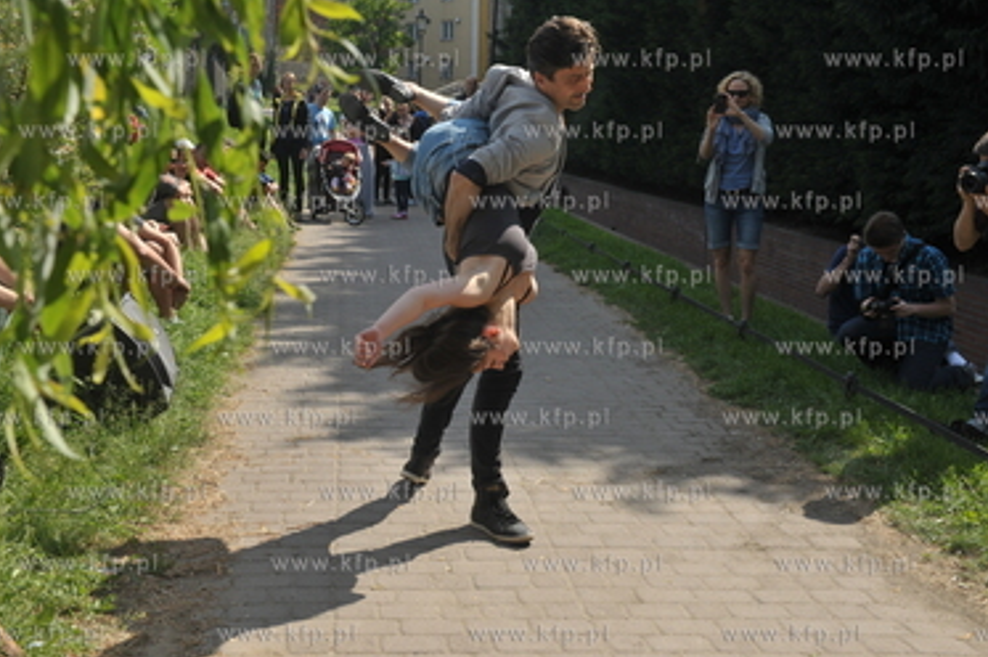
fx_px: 1234
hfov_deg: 43.6
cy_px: 310
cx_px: 482
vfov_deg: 29.8
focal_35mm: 45
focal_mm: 42
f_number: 9
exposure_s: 1/640
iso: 400
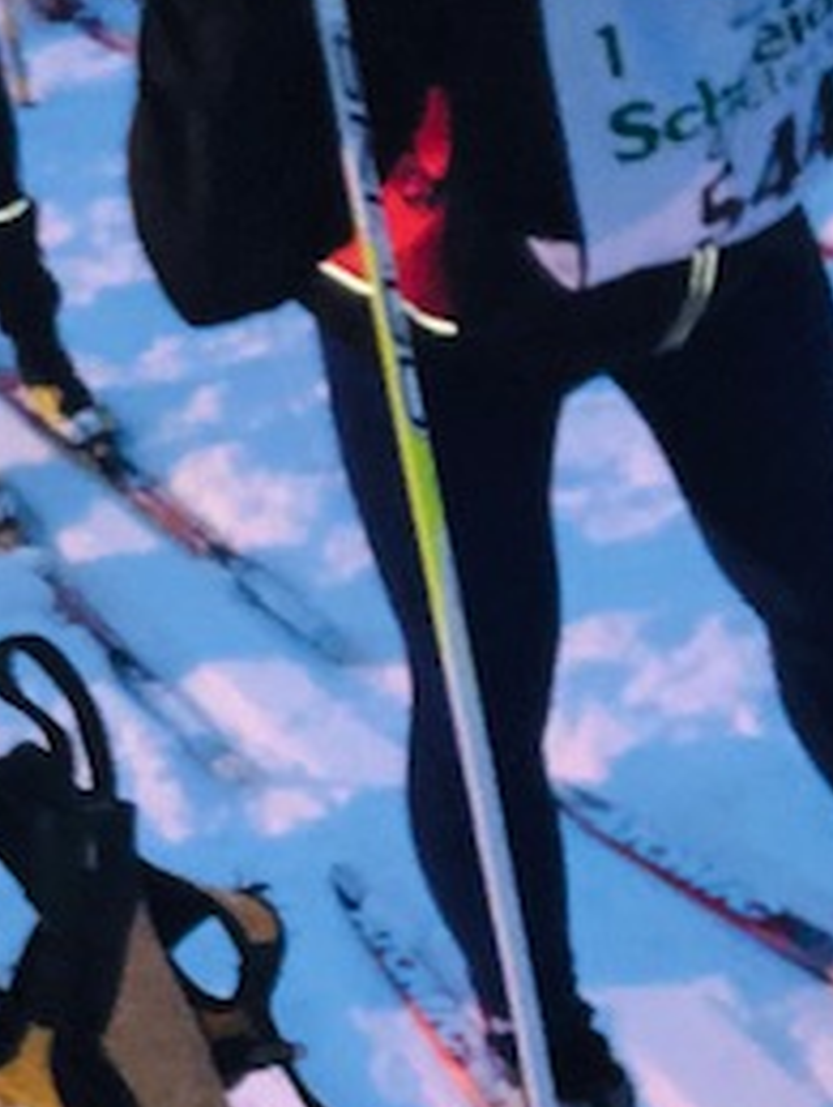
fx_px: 2529
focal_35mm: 79
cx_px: -100
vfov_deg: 24.7
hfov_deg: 18.0
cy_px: 624
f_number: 2.2
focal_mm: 2.87
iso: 400
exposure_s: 1/25
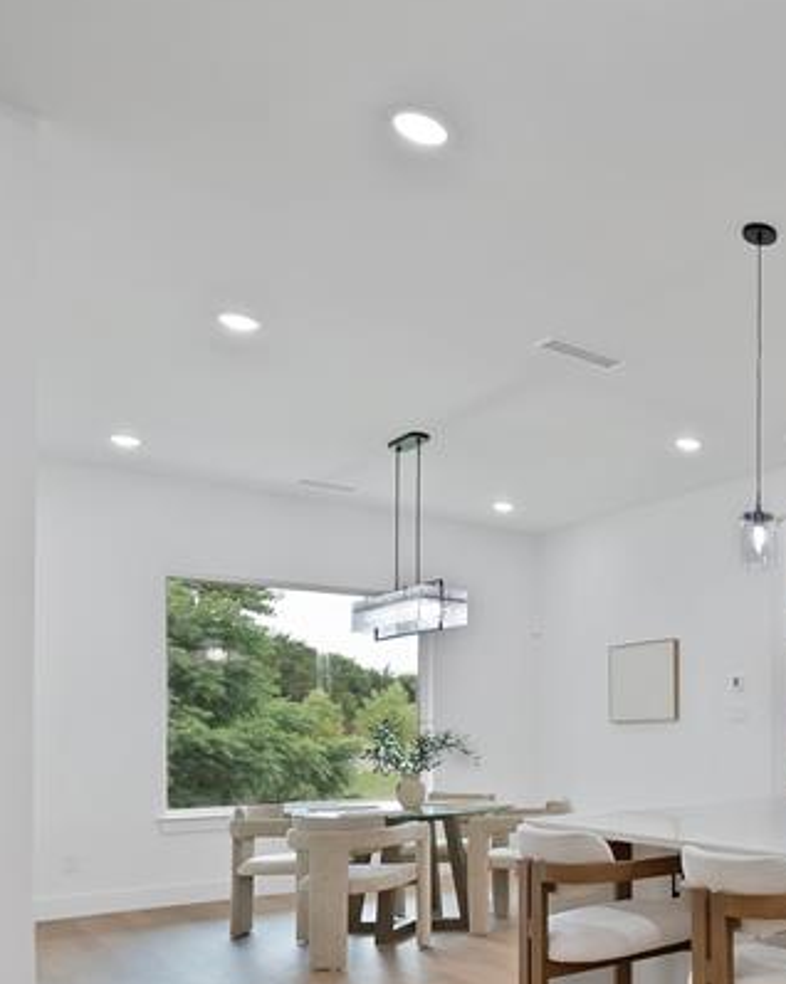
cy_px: 710
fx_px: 844
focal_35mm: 29
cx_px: 981
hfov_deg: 36.3
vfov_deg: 58.1
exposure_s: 1/8
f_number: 9
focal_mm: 12
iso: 640
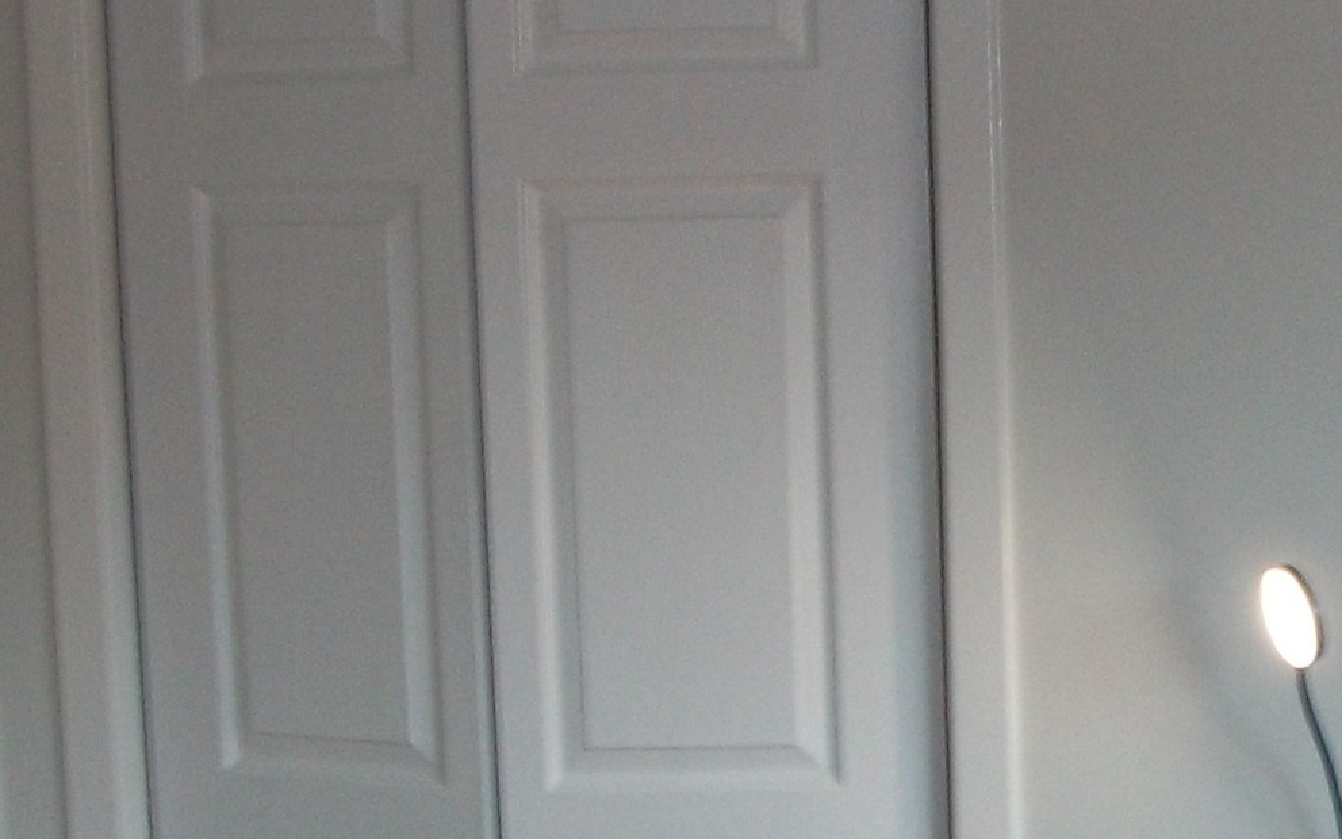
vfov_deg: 12.4
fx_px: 3840
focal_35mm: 105
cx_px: 1372
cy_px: 747
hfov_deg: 19.2
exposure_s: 1/30
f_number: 2.9
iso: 80
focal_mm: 5.7
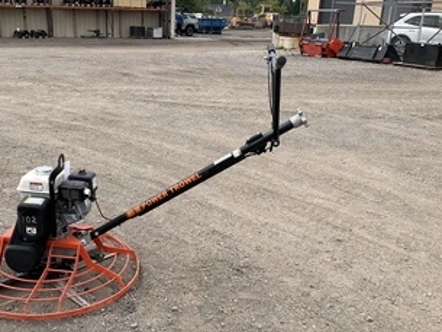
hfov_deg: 48.4
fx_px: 485
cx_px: 162
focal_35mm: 38
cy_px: 207
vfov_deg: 37.5
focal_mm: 3
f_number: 1.8
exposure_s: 1/1195
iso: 25
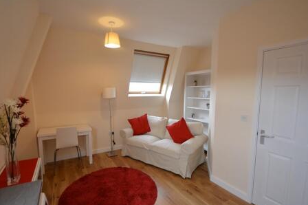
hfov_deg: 91.5
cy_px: 104
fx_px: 150
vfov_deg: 68.7
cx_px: 151
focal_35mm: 18
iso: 400
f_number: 4
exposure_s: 1/60
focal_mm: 11
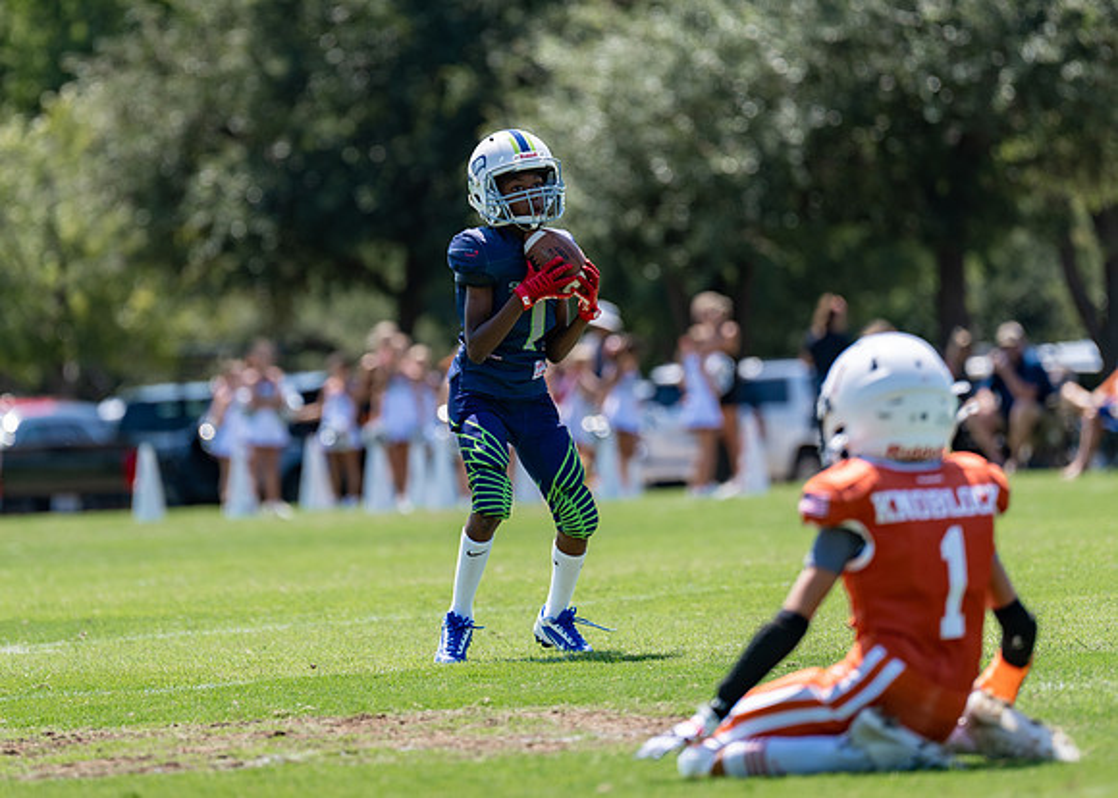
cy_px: 323
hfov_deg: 6.2
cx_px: 483
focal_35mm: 323
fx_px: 10239
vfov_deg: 4.5
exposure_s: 1/1000
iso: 100
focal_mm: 200
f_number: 3.2
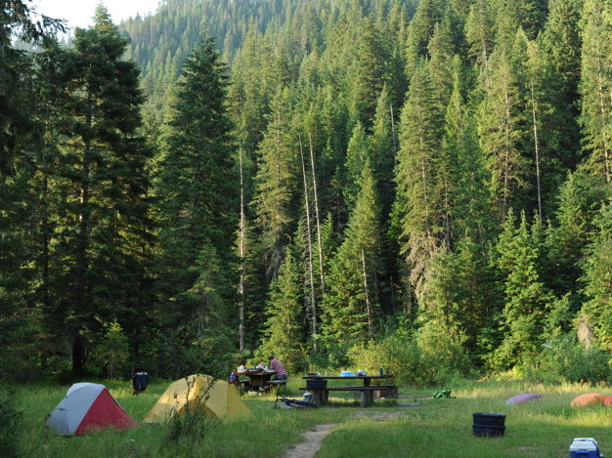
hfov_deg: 43.9
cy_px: 236
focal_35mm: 43
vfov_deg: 33.6
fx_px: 760
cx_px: 321
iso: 400
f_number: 6.3
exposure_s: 1/200
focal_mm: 35
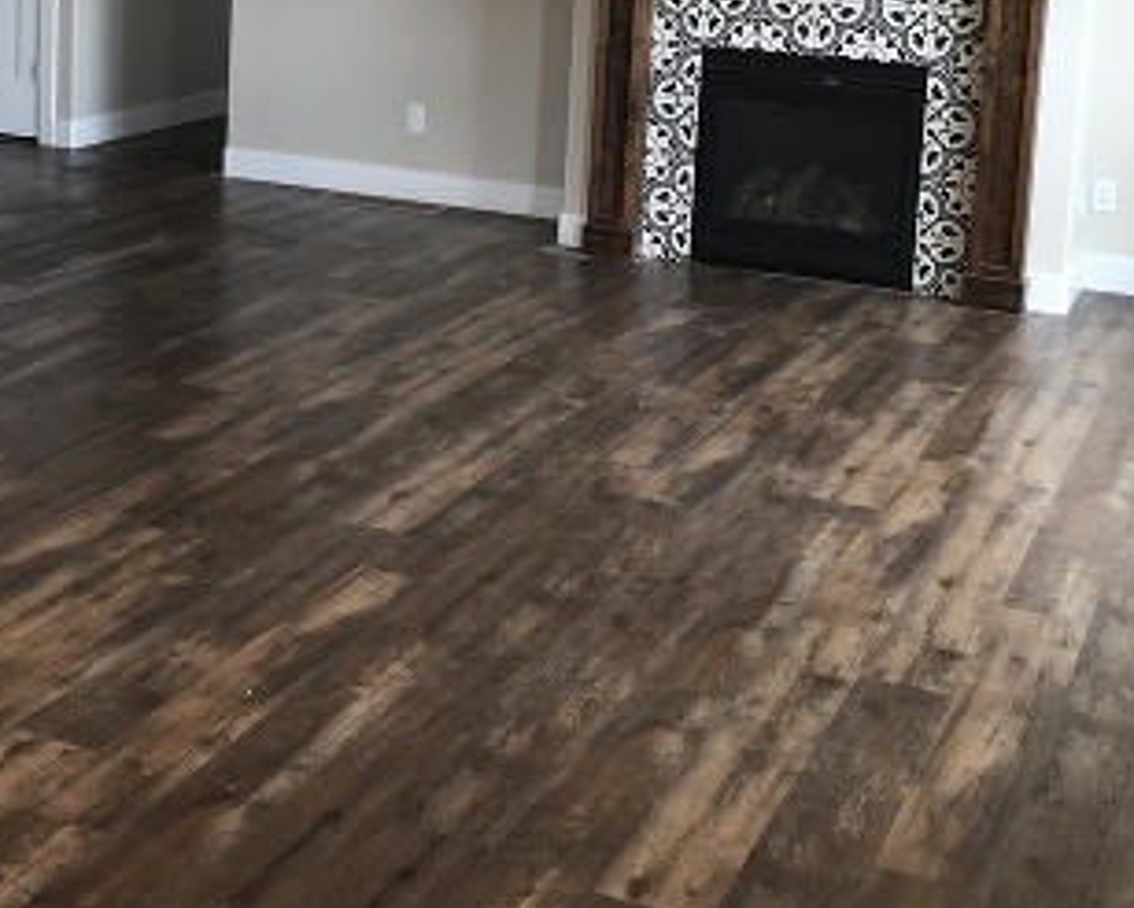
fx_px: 1981
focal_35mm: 59
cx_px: 417
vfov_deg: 25.1
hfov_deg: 31.8
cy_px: 96
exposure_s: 1/30
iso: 32
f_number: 2.2
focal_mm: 4.15
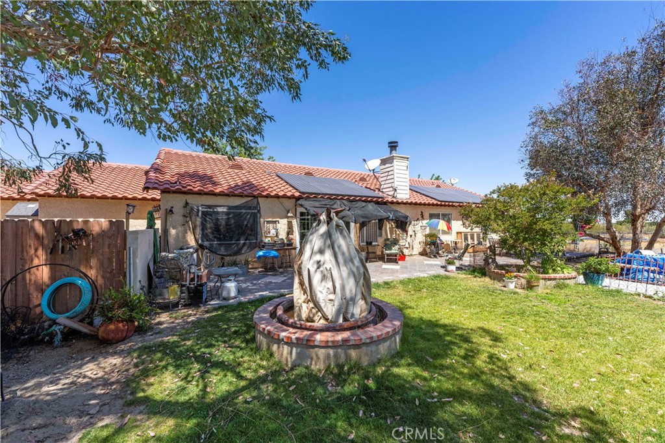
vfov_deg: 81.2
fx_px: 259
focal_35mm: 14
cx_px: 332
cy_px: 222
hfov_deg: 104.2
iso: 320
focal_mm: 14
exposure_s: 1/640
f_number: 8
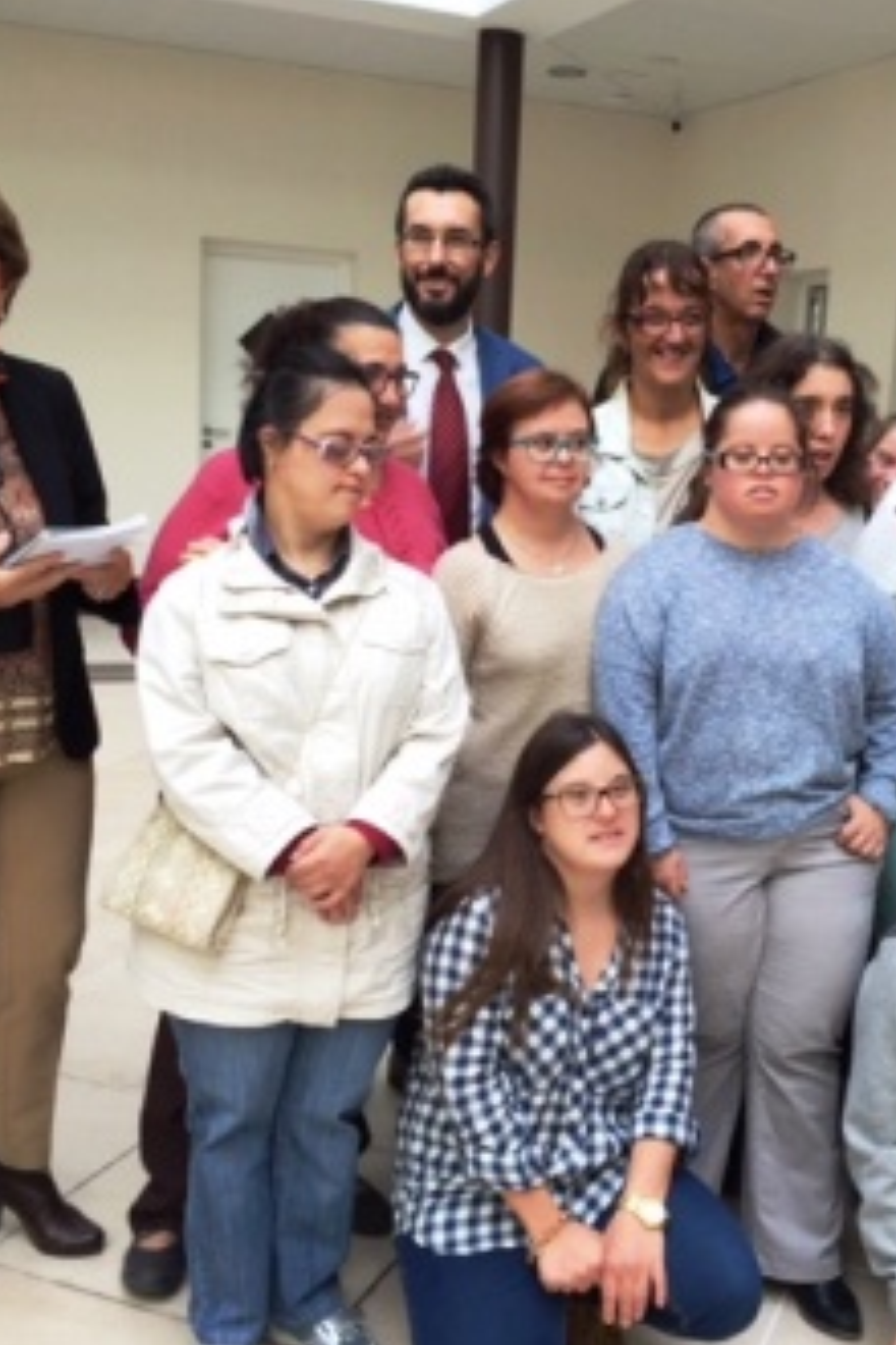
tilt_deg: -9.6
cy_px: 677
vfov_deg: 47.4
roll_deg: -4.2
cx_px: 558
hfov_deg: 32.5
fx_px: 1531
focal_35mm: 41
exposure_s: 1/50
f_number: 2.2
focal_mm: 4.15
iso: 32
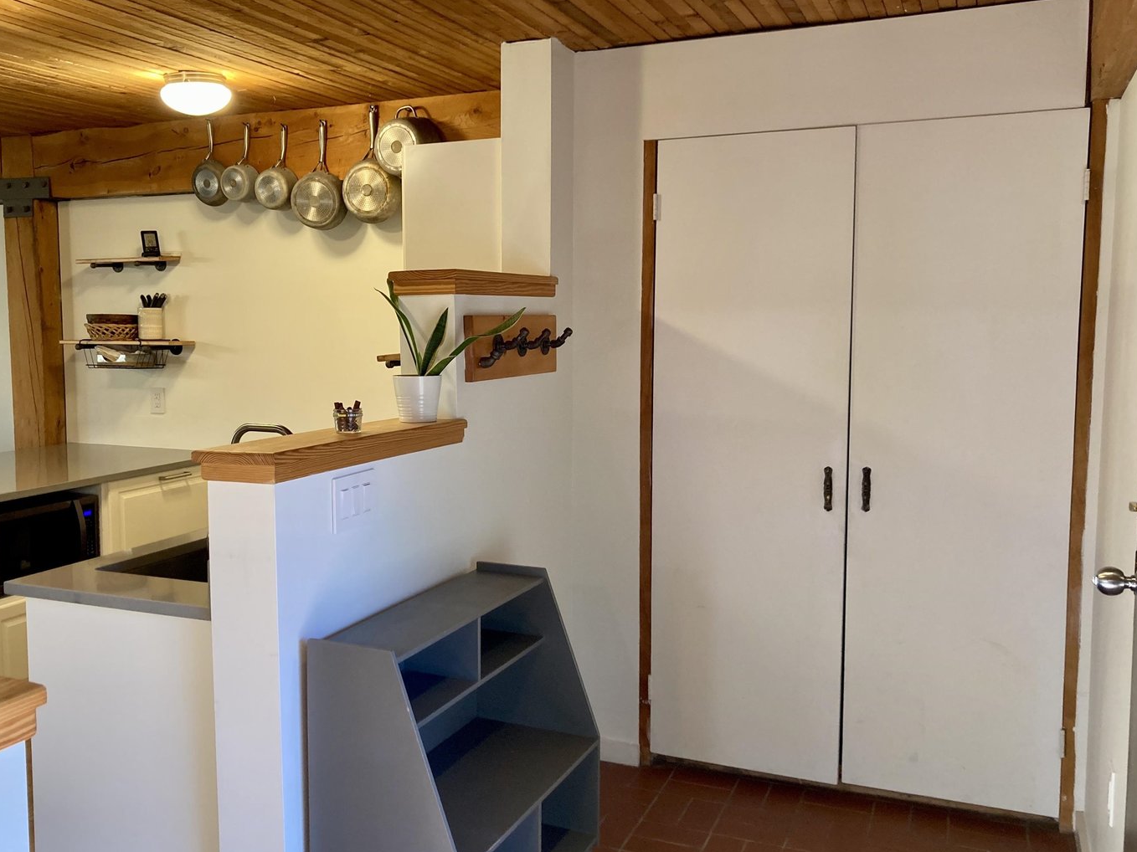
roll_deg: -0.4
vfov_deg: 42.9
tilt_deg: -5.2
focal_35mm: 33
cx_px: 477
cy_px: 420
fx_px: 1084
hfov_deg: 55.1
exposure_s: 1/60
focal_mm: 3.99
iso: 100
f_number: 1.8
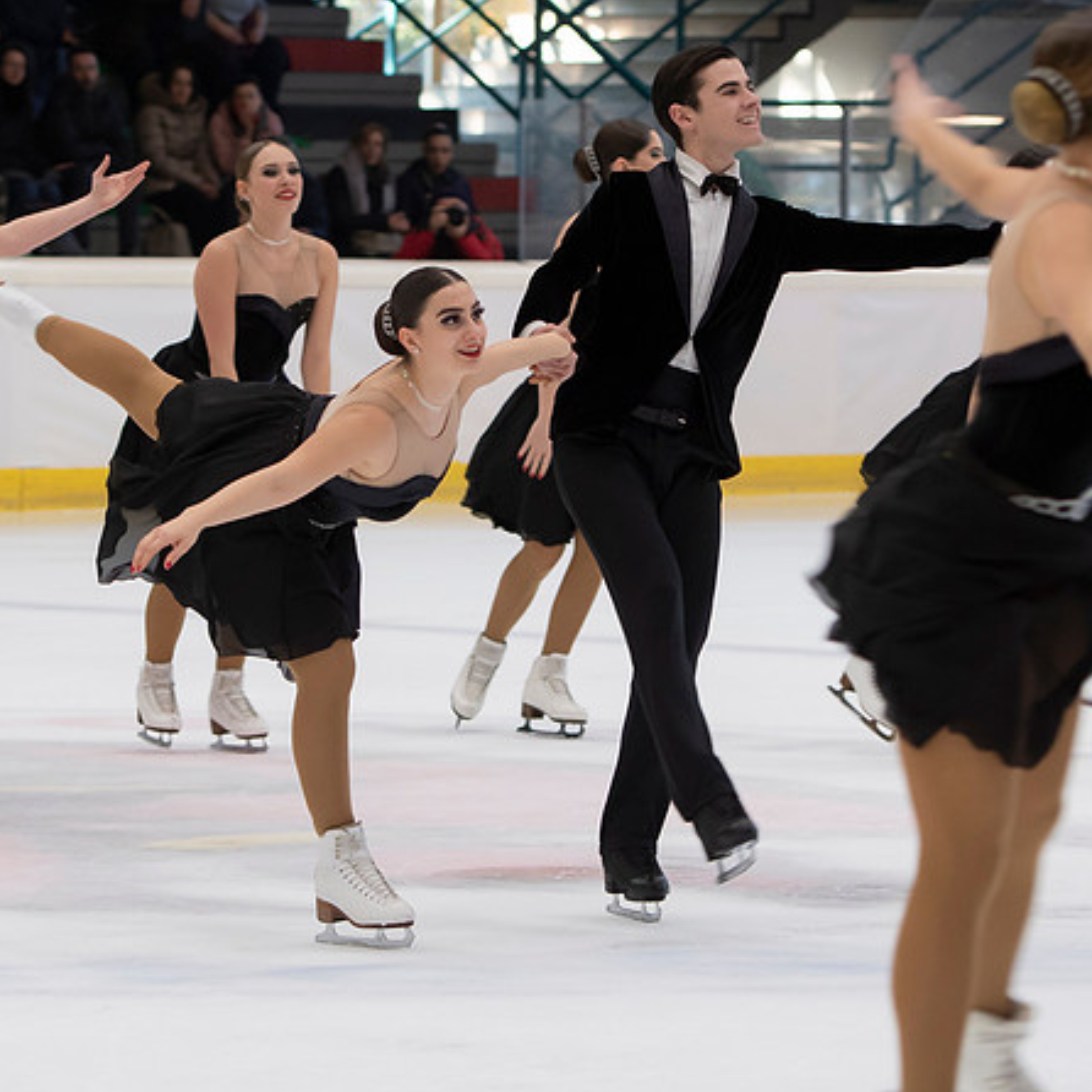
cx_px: 447
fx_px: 8316
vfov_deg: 7.5
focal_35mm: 233
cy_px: 451
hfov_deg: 7.5
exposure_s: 1/250
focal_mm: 86
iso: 800
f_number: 3.5
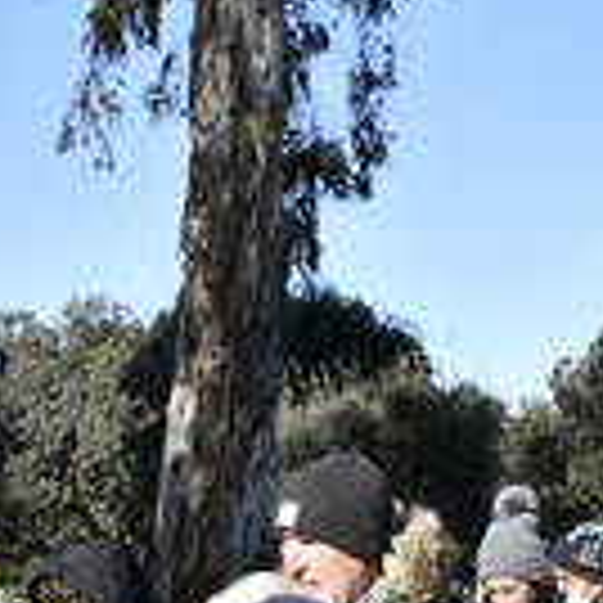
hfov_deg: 13.7
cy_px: 439
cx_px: 688
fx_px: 2444
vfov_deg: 14.0
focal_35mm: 124
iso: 125
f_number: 10
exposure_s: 1/200
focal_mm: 26
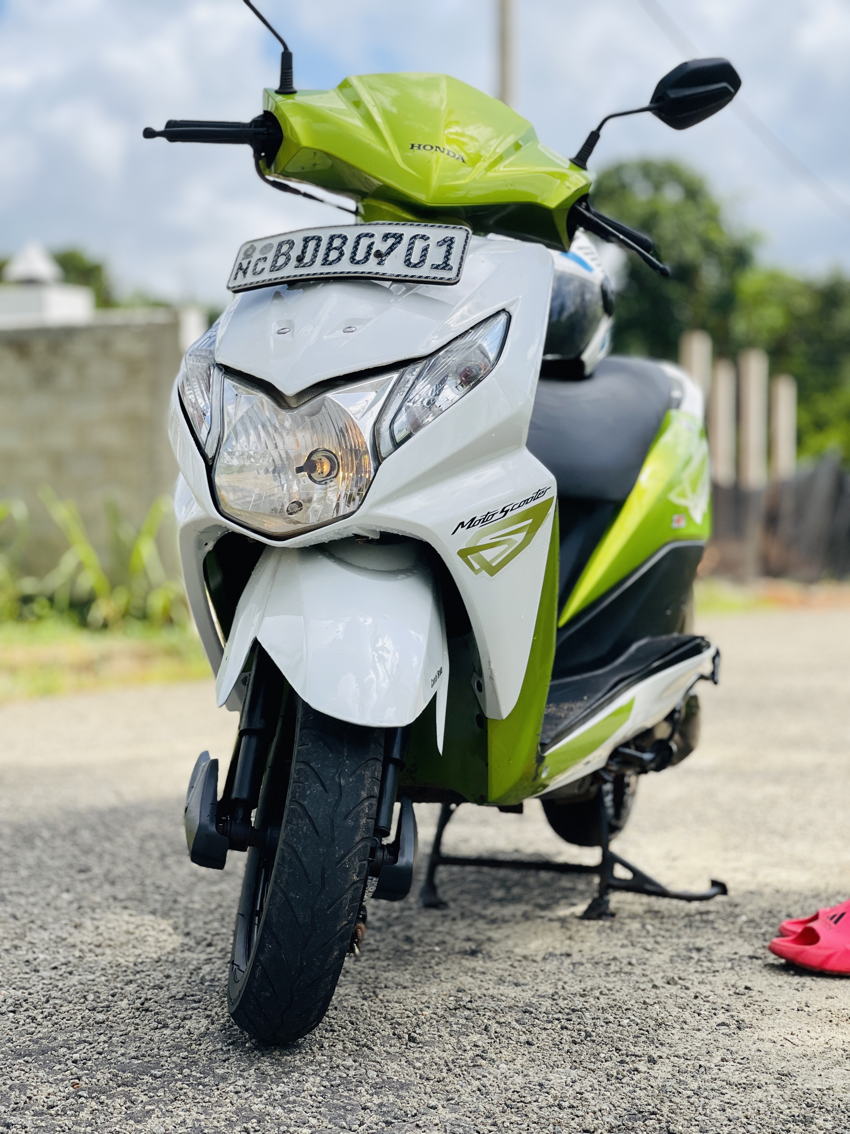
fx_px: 2095
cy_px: 567
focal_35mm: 64
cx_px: 425
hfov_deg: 22.9
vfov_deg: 30.3
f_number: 2.2
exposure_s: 1/2053
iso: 32
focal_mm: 7.5
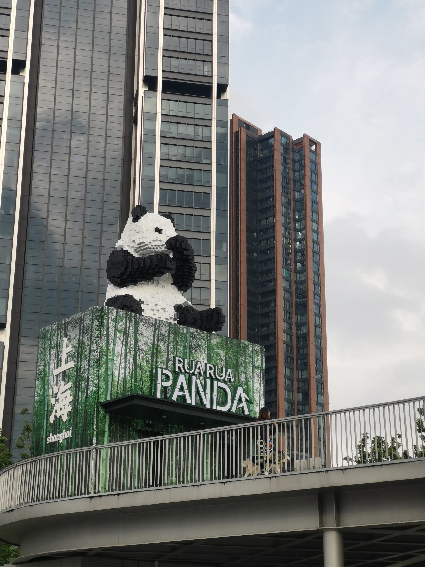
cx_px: 212
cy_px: 284
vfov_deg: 31.7
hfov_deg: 24.0
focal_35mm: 61
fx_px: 999
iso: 50
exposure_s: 1/500
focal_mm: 3.95
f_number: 2.4
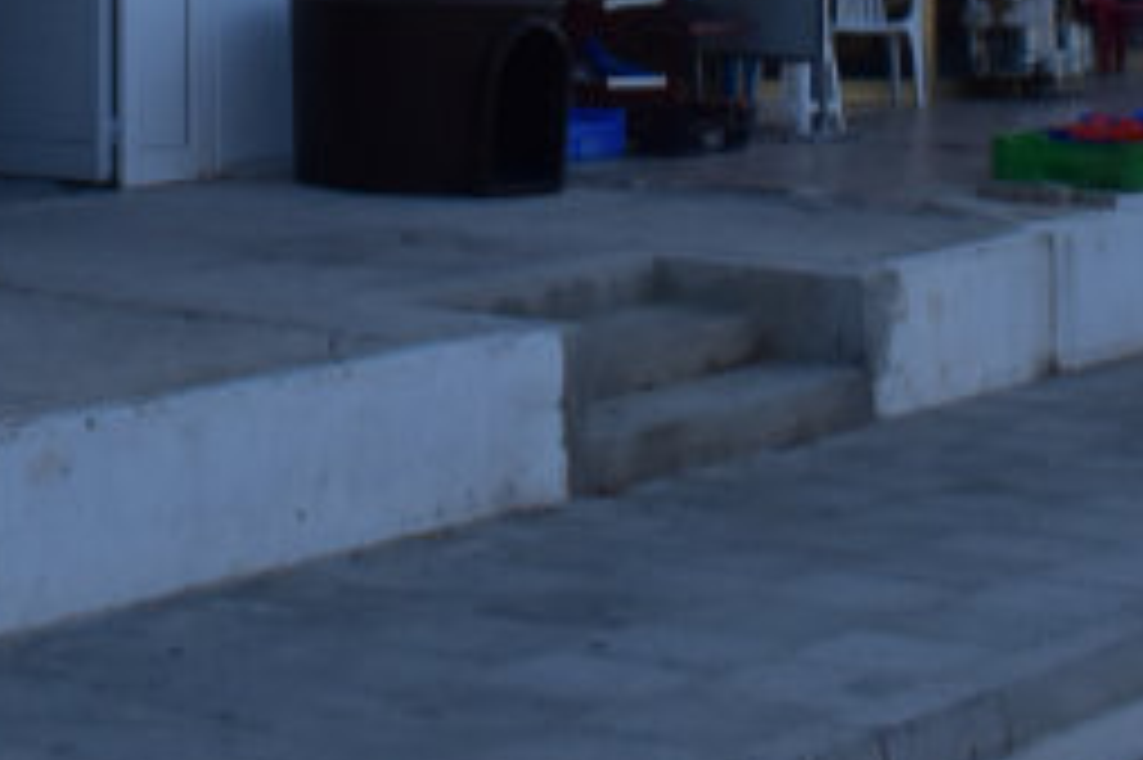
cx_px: 436
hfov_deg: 18.7
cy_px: -479
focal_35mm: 109
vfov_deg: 11.8
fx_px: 3458
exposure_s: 1/500
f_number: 11
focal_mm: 18
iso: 400
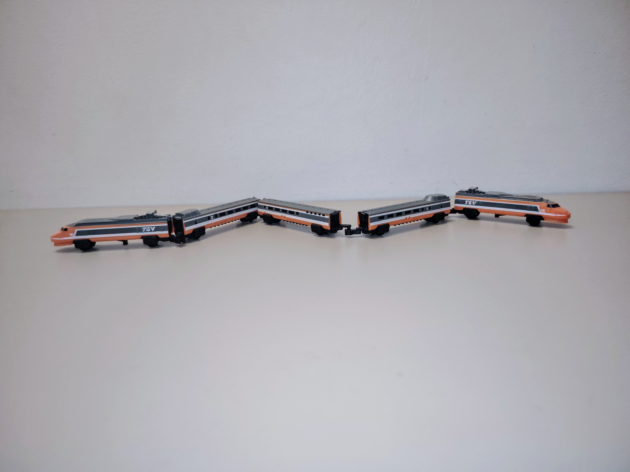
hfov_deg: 71.6
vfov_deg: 56.8
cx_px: 315
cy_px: 236
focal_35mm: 24
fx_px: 437
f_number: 1.75
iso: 1250
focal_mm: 5.25
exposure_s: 1/50
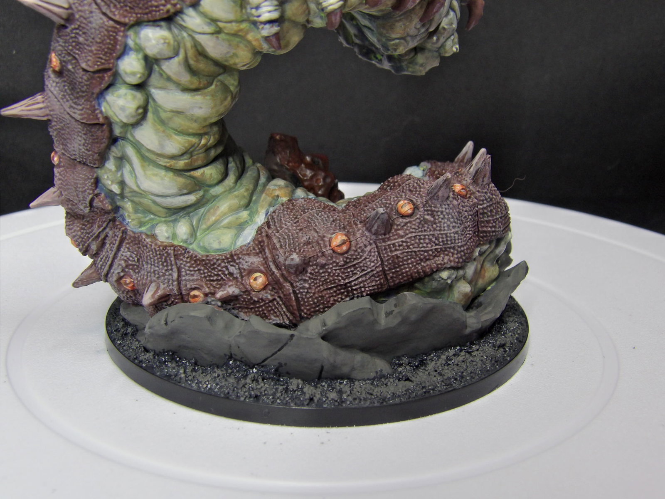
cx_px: 332
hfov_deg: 41.2
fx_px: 884
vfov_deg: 31.5
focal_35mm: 46
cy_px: 250
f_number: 3.8
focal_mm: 8.2
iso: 361
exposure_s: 1/9
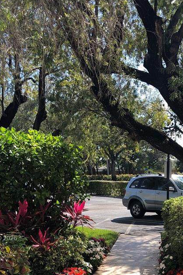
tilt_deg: -7.7
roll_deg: +3.3
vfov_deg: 34.0
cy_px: 239
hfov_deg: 24.0
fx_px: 427
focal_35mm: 56
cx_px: 134
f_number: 1.8
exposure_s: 1/800
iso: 20
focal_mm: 3.99
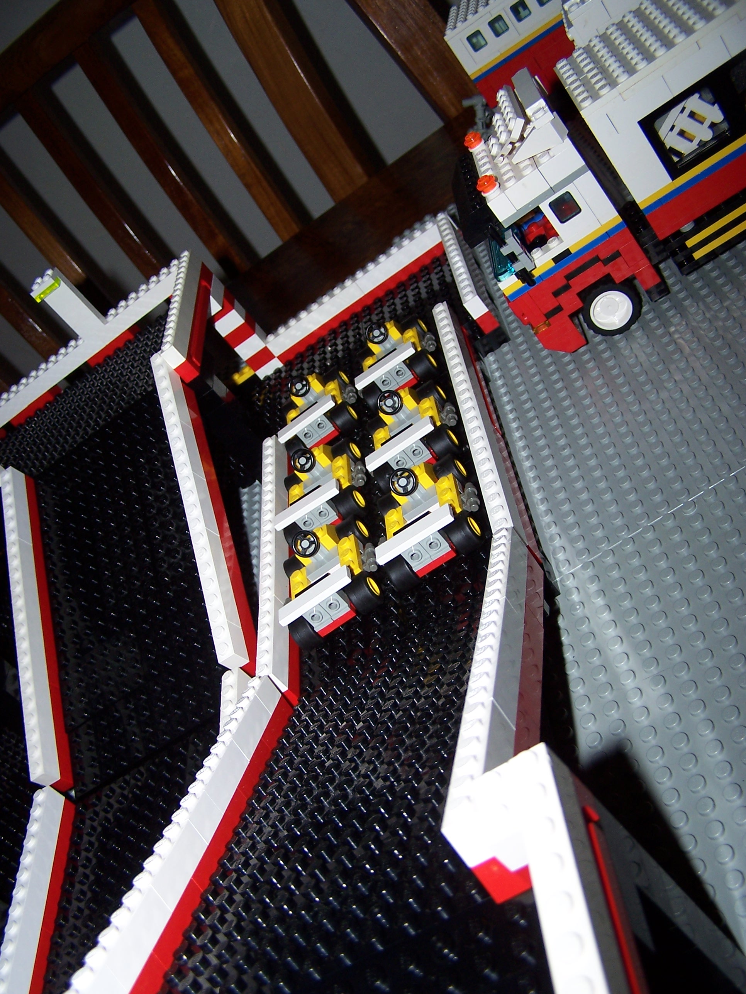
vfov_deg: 49.0
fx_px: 1092
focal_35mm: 38
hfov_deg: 37.7
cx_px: 373
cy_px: 497
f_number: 2.8
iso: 80
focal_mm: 6.3
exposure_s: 1/45
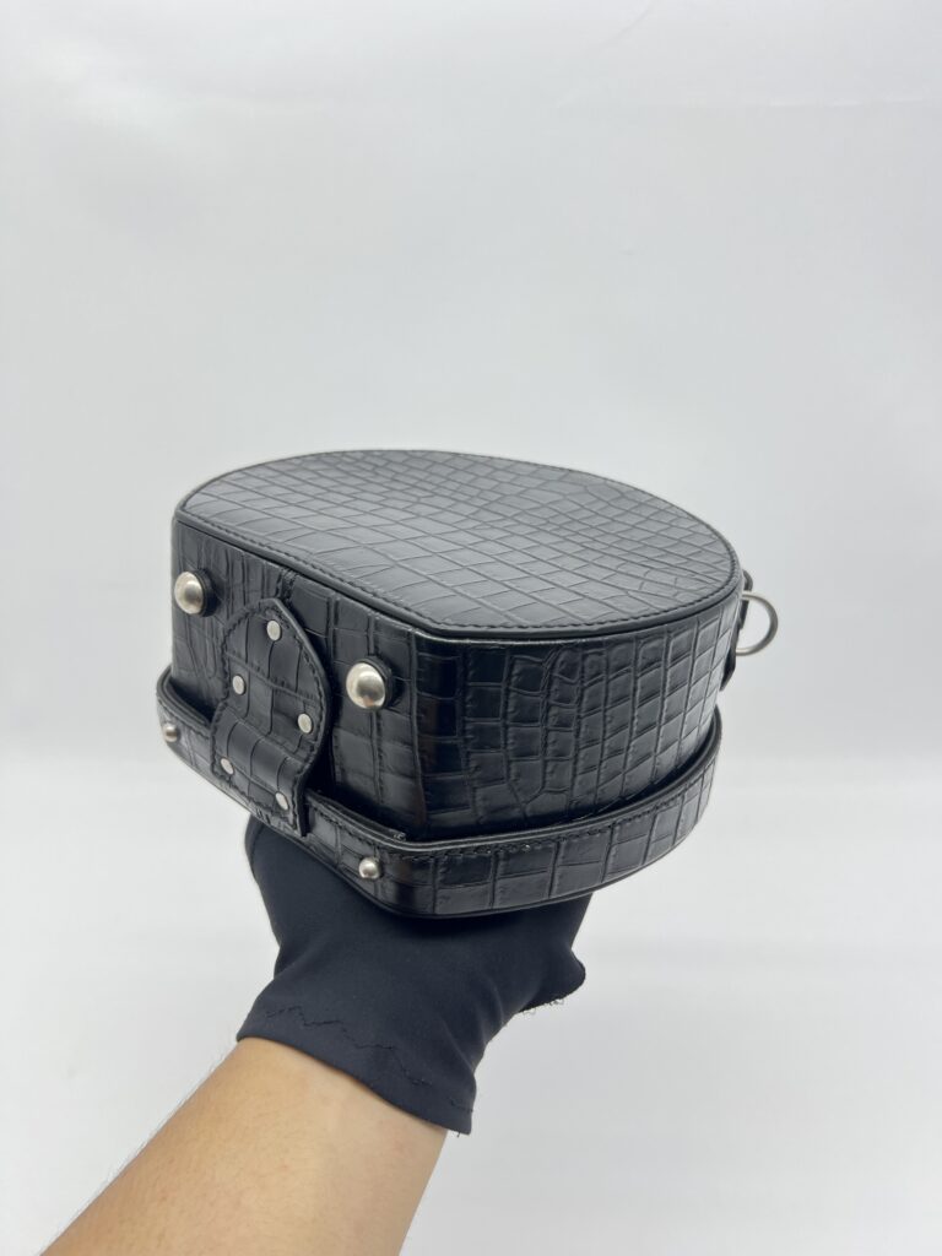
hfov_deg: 53.1
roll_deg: +0.4
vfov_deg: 67.3
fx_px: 943
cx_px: 471
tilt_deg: -23.5
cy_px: 628
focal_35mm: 26
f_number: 1.5
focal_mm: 5.7
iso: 32
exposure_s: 1/100
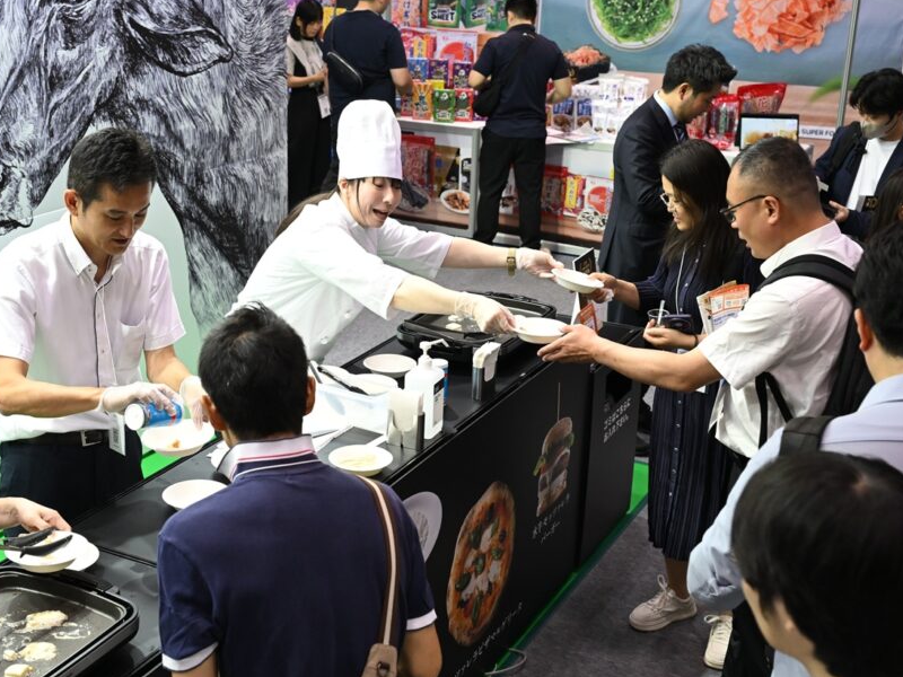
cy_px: 343
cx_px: 365
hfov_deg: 39.5
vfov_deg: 30.3
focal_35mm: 48
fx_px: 1252
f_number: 5.6
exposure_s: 1/125
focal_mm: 39
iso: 2500
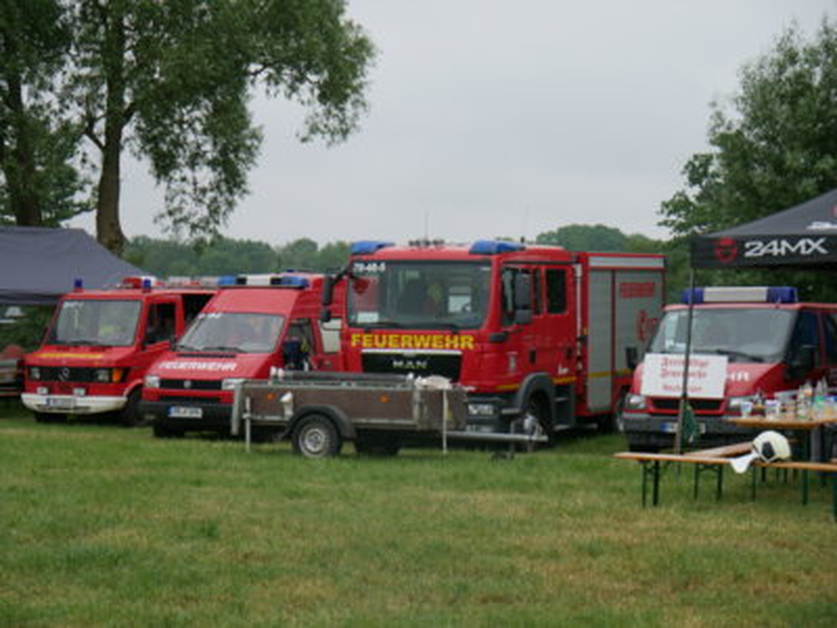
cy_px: 314
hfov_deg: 23.3
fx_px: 2031
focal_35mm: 84
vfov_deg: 17.6
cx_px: 418
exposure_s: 1/400
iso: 200
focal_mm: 42
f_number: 5.6
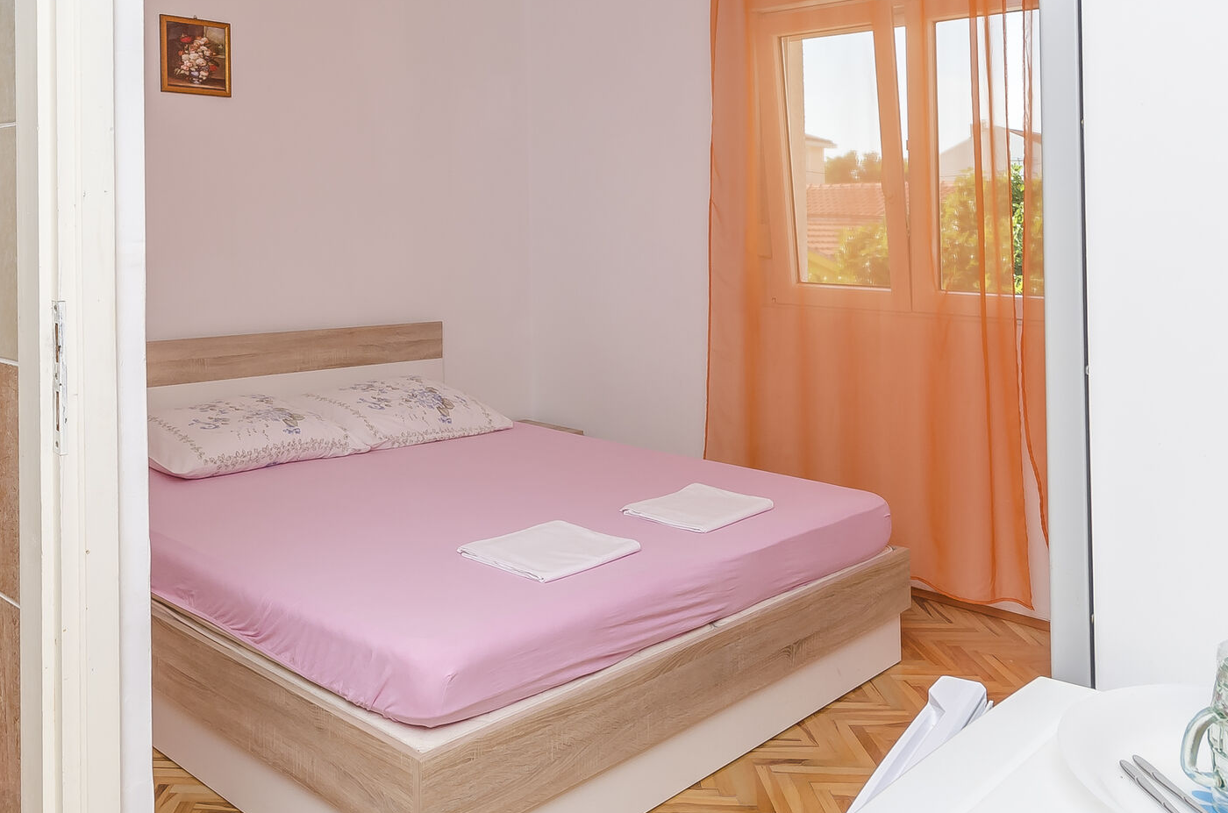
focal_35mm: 30
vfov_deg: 41.5
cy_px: 162
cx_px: 511
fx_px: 1021
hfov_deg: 61.7
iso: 100
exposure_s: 1/100
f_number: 8
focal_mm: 10
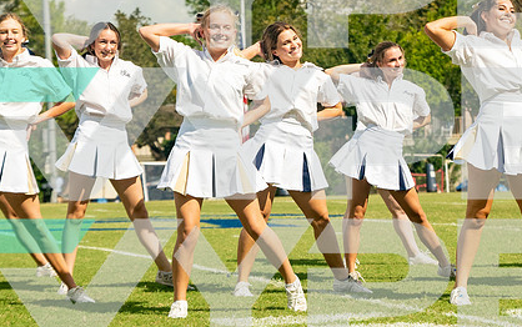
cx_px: 287
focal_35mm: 142
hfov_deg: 14.7
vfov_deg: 9.3
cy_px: 134
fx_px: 2022
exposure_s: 1/800
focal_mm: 67
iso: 800
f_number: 3.5
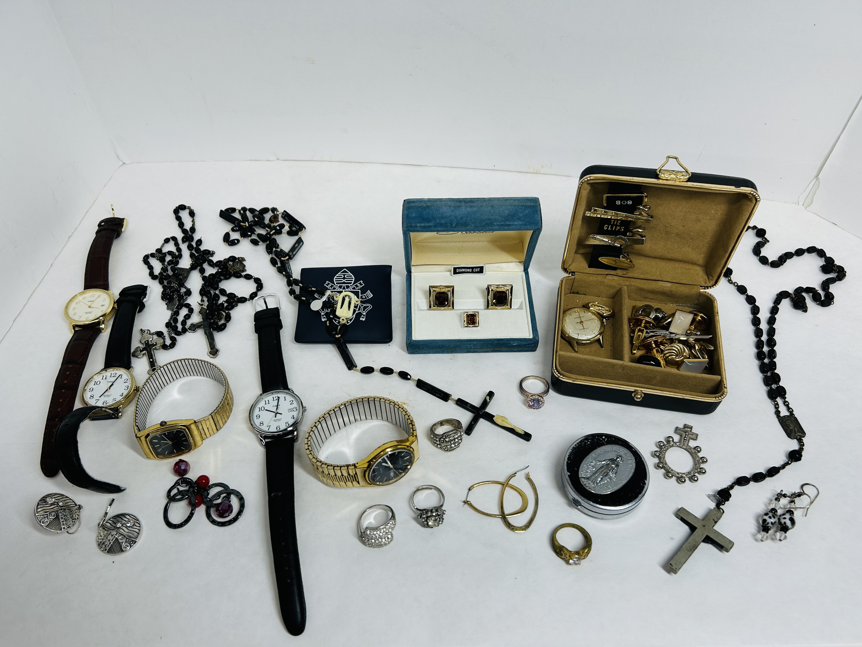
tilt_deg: -51.6
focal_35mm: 26
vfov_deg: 53.1
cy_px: 324
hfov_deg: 67.3
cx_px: 431
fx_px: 647
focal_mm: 5.7
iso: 50
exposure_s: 1/441
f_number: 1.5
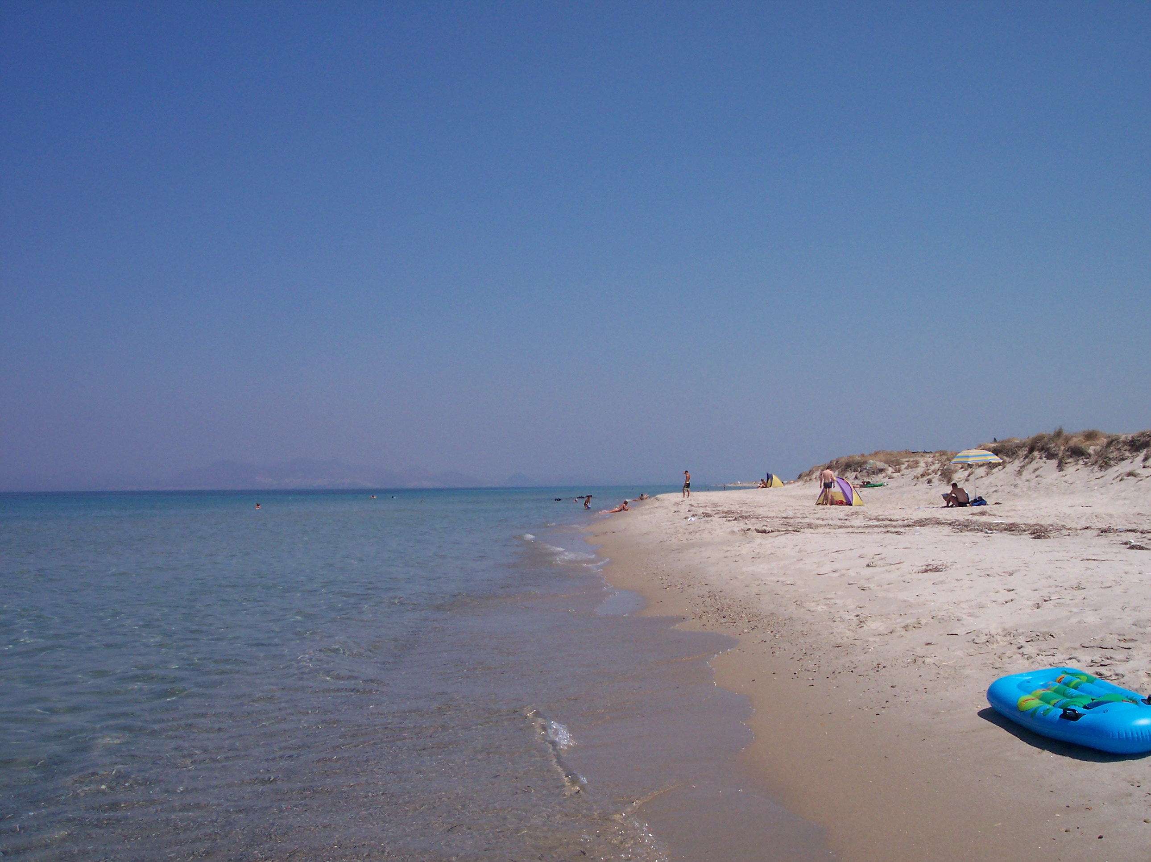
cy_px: 431
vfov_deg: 37.7
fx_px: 1263
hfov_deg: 49.0
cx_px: 576
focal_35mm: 38
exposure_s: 1/1000
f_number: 4.8
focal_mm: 8
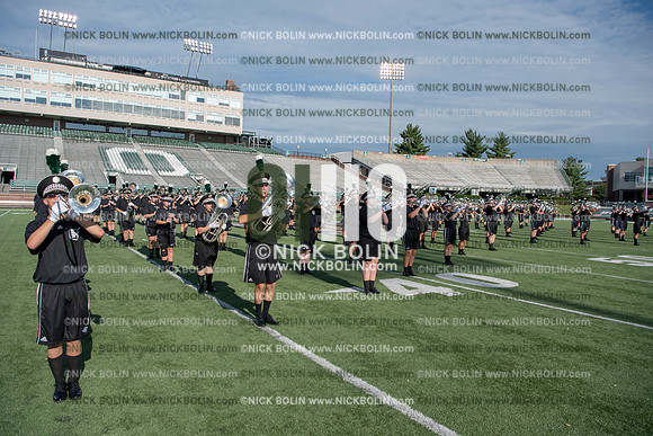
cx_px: 326
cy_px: 218
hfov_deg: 73.7
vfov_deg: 53.2
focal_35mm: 24
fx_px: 435
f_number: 5.6
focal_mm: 24
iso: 100
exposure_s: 1/640
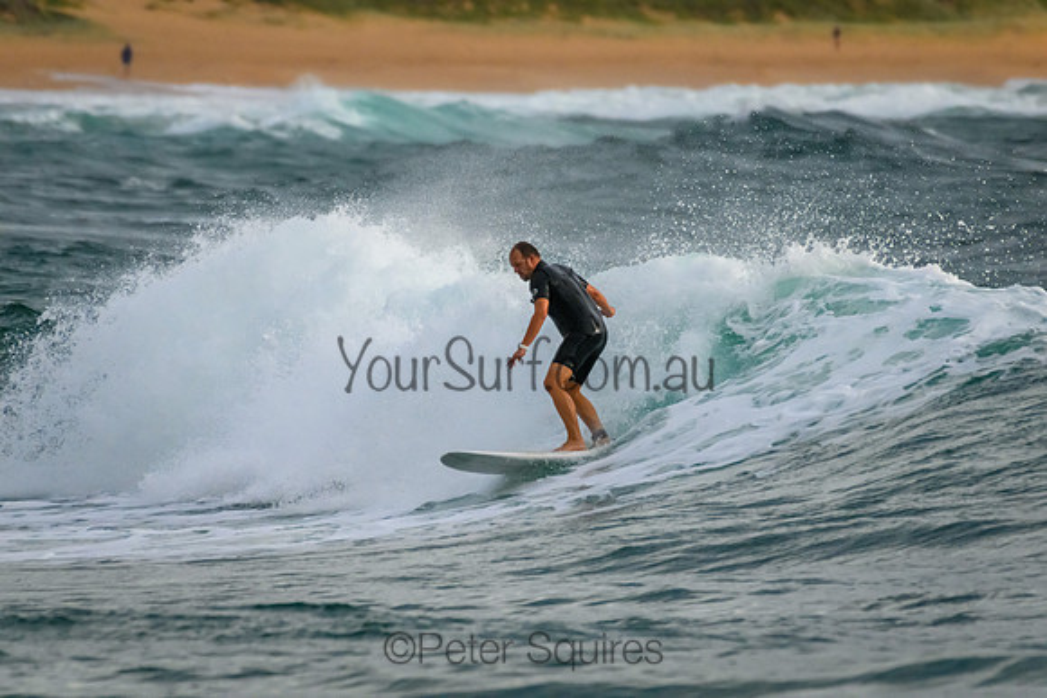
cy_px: 349
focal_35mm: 1000
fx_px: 29089
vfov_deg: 1.4
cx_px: 524
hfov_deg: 2.1
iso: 3600
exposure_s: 1/4000
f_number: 11
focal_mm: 1000
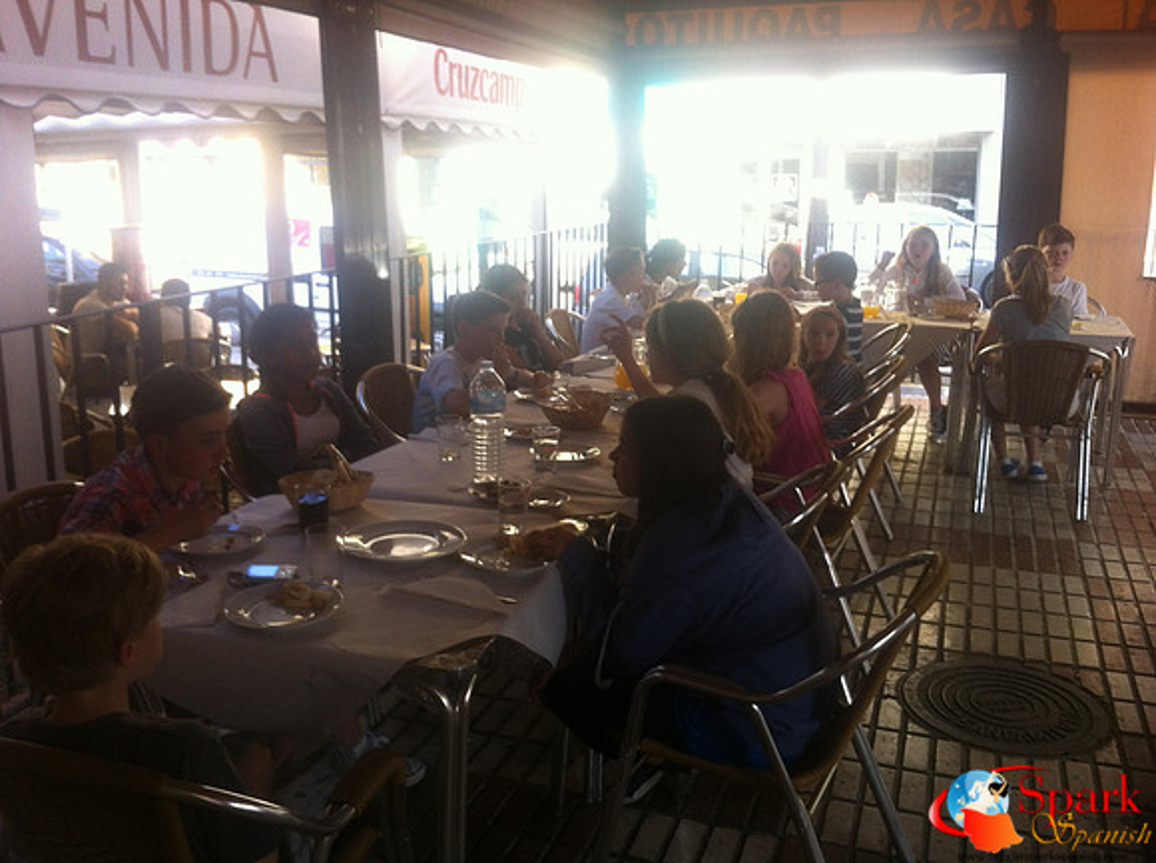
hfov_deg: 52.7
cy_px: 432
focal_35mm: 35
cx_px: 578
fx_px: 1167
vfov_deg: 40.6
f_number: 2.8
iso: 100
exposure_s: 1/100
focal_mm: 3.85
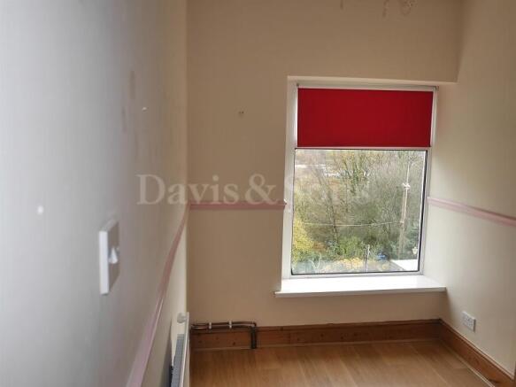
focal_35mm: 28
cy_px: 194
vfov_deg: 49.7
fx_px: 417
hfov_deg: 63.5
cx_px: 258
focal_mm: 14
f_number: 3.2
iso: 200
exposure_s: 1/125
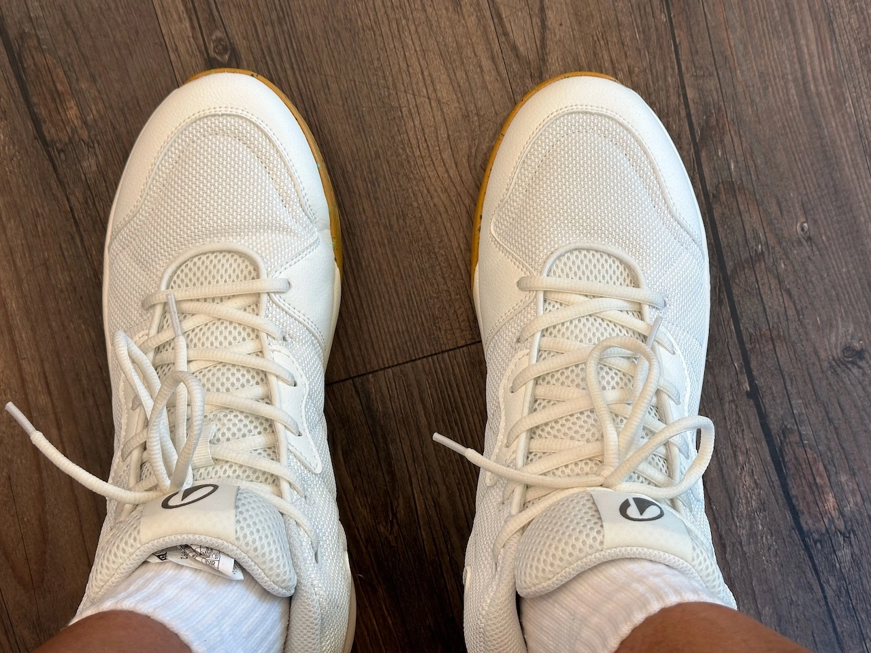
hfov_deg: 39.7
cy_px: 326
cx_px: 436
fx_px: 1208
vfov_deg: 30.3
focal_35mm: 48
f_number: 1.8
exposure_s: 1/60
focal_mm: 6.9
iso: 64
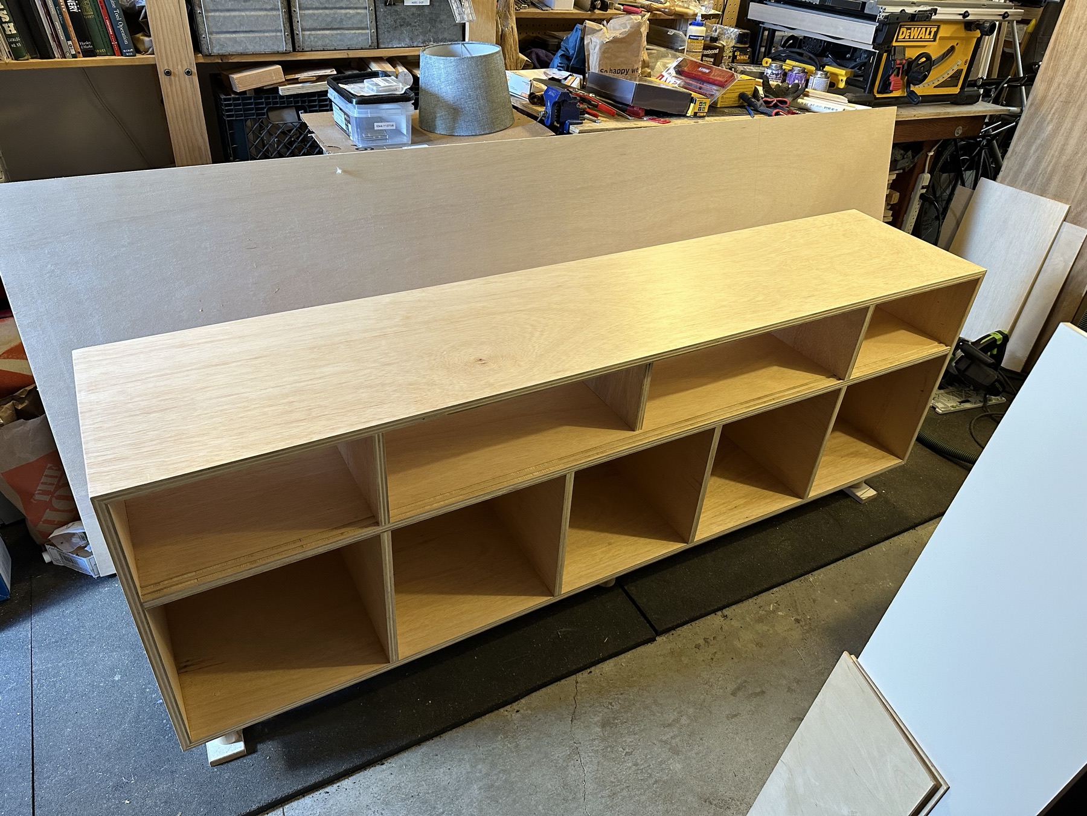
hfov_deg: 71.6
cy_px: 408
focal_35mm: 24
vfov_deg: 56.8
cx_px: 544
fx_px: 754
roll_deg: -5.1
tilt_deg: -34.8
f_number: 1.78
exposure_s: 1/60
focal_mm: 6.86
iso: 250
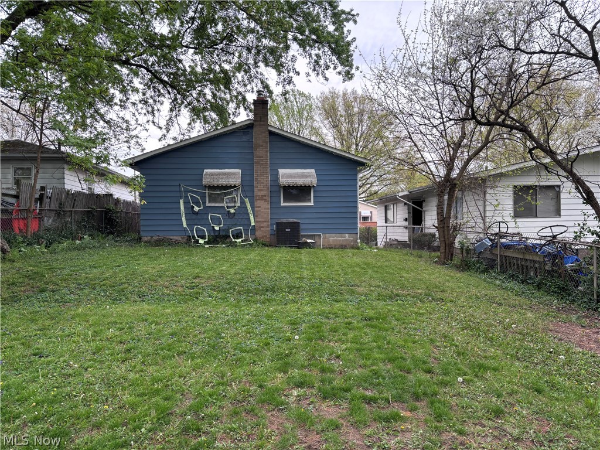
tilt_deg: +0.3
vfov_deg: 53.1
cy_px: 225
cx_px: 300
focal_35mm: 26
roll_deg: +0.7
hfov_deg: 67.3
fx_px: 451
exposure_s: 1/243
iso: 50
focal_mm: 5.96
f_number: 1.6
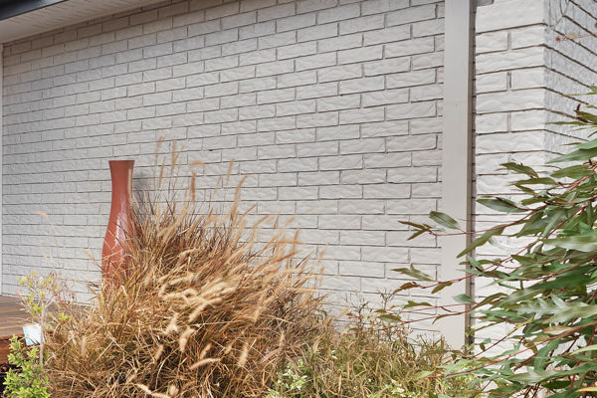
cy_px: 216
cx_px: -116
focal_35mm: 42
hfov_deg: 36.2
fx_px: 696
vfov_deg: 31.9
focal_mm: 14
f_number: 11
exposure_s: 1/40
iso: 200
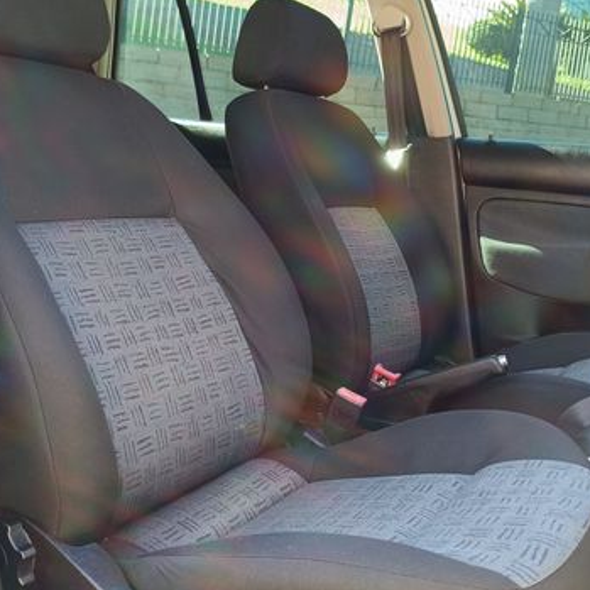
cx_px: 304
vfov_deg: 52.5
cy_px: 296
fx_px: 598
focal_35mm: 31
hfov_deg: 52.5
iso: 213
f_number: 1.5
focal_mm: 4.94
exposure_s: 1/121
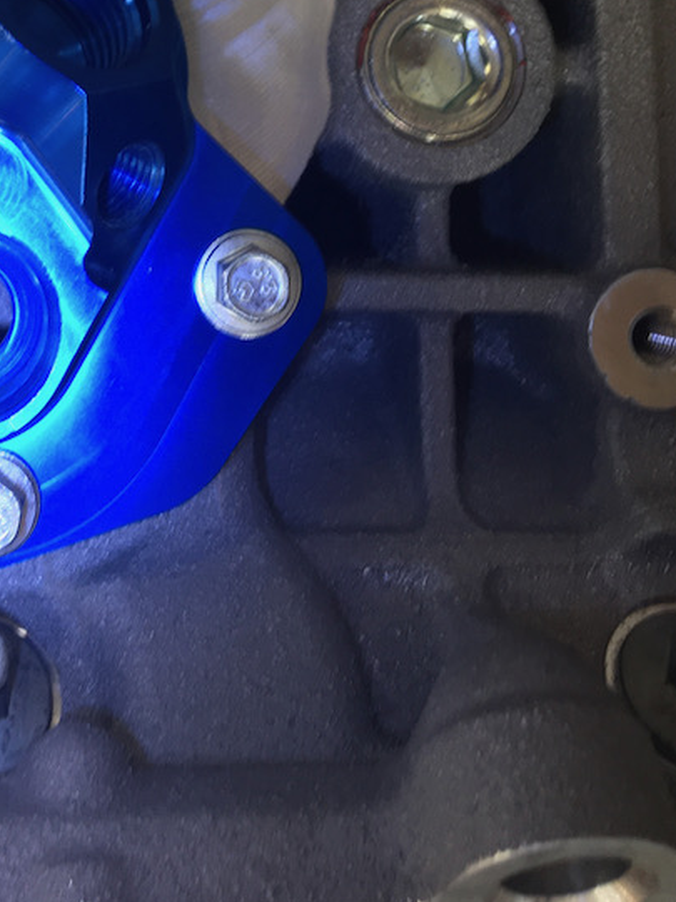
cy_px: 55
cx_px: 87
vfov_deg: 32.8
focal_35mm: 55
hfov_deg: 25.8
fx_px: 1432
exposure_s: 1/30
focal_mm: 4.15
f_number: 2.2
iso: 64
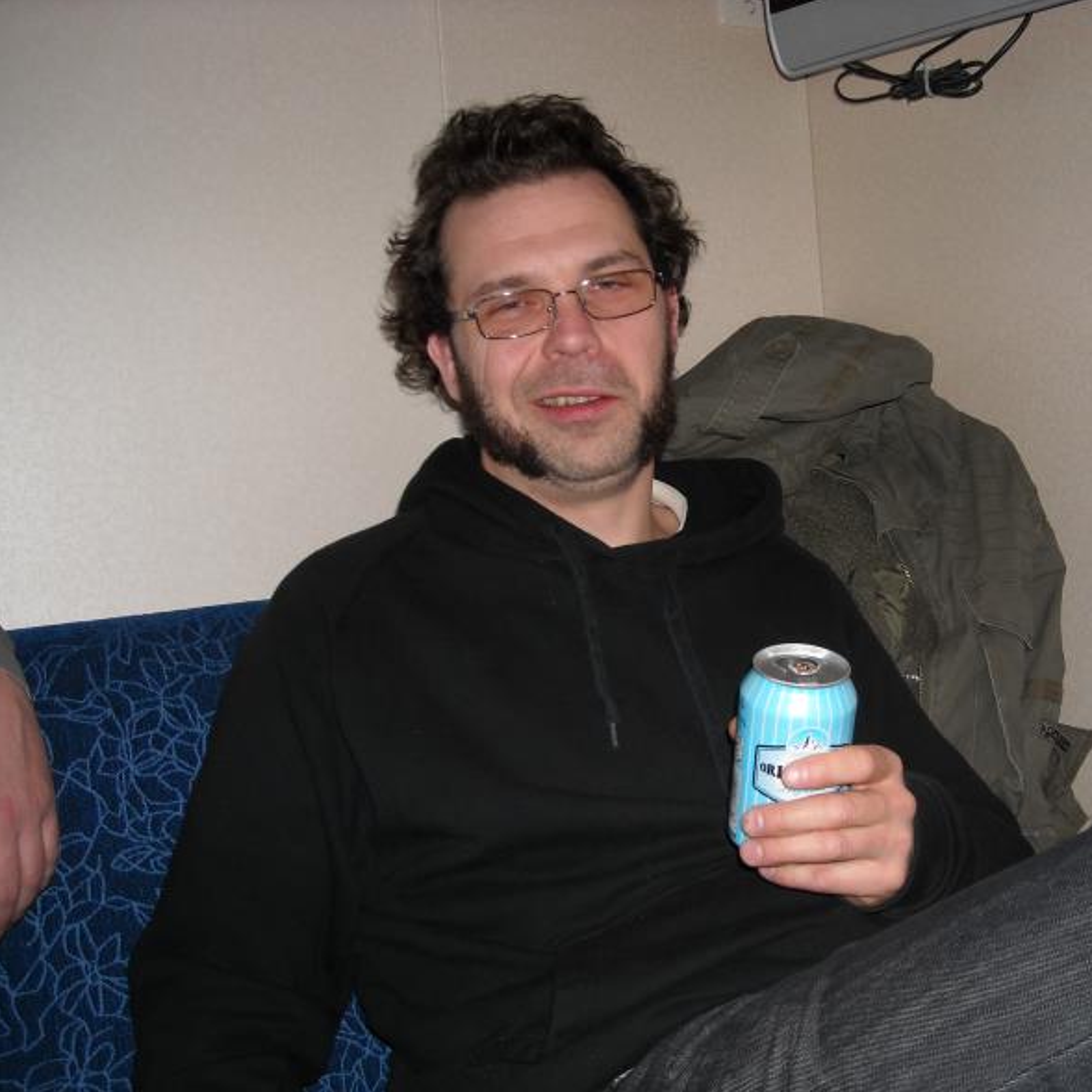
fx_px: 1499
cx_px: 677
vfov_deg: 40.0
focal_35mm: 42
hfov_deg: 39.8
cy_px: 552
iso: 64
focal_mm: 5.7
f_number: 2.8
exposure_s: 1/60
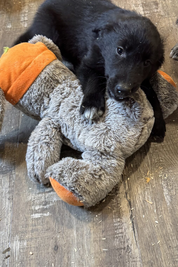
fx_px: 311
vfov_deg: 46.2
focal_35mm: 42
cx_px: 118
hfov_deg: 31.7
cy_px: 109
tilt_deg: -50.0
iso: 400
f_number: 1.78
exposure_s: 1/60
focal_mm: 6.76
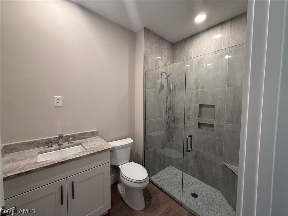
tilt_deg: -4.0
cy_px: 108
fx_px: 116
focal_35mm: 14
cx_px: 144
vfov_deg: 85.7
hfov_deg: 102.1
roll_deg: -0.4
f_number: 2.2
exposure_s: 1/120
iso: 250
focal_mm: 2.22
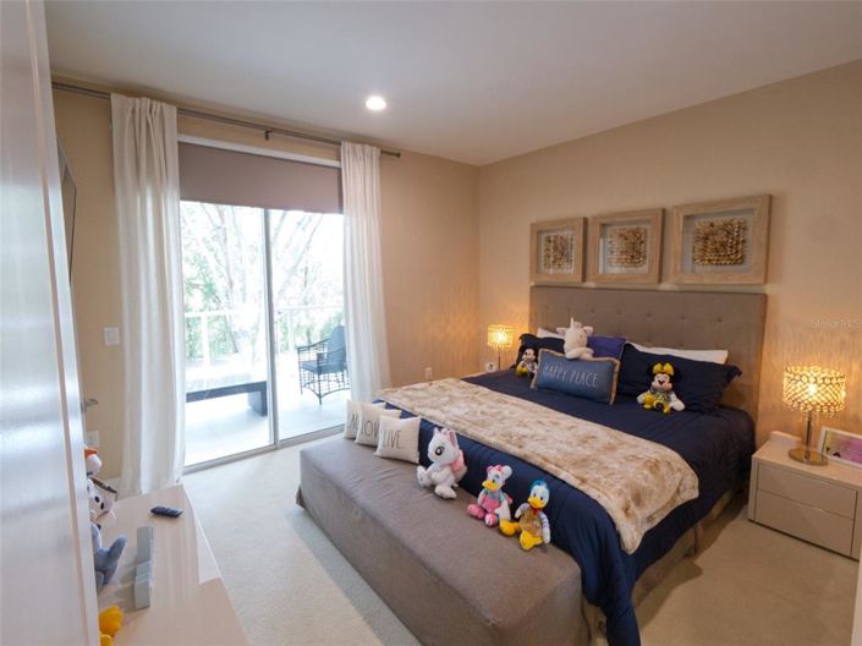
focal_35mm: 16
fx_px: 398
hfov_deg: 94.5
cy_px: 323
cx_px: 431
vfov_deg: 78.1
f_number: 9
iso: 1600
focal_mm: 8
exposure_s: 1/8
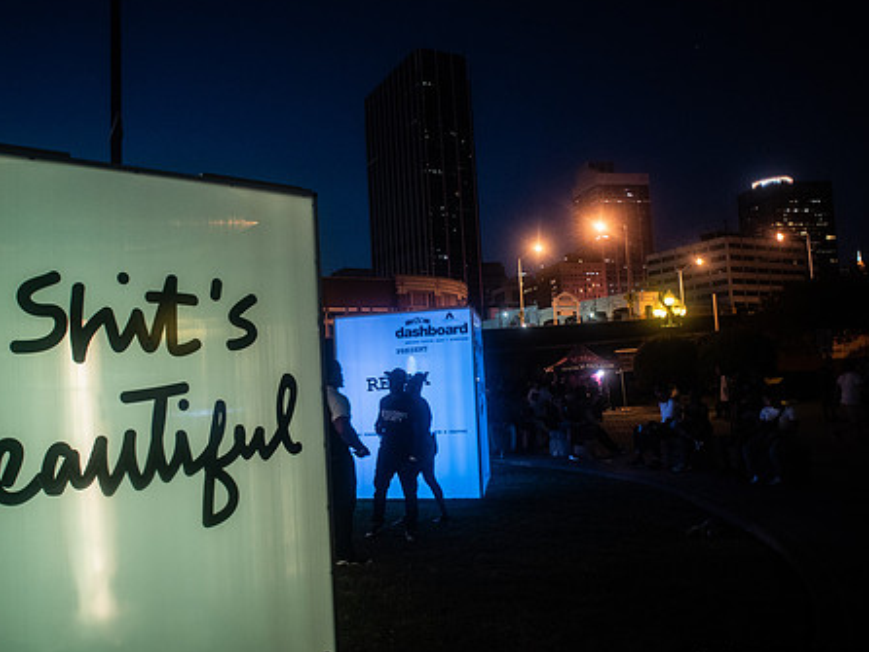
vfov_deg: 54.9
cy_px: 347
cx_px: 337
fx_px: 628
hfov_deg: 68.5
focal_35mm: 25
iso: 1600
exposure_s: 1/40
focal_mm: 20
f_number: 3.5
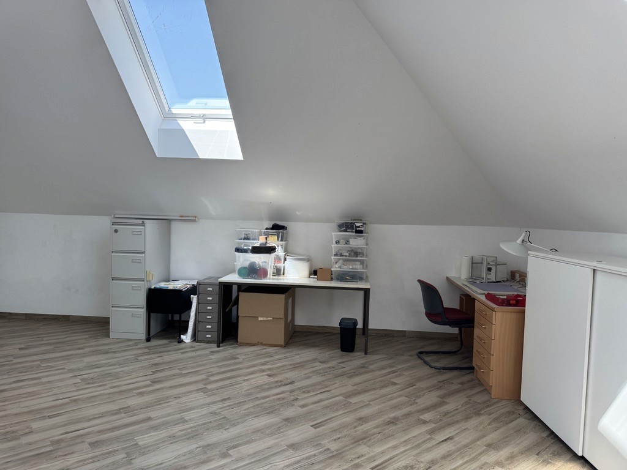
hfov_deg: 71.6
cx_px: 314
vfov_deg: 56.8
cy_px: 235
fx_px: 435
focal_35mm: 24
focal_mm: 6.76
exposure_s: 1/212
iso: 80
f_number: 1.78
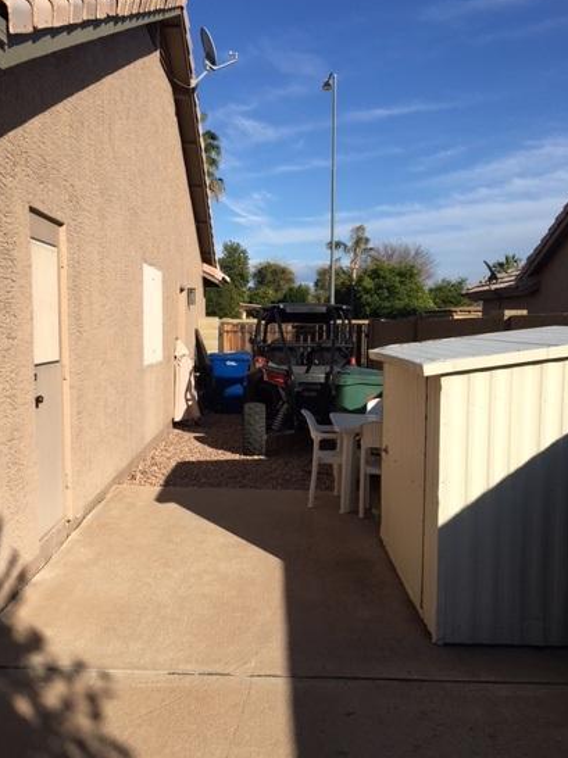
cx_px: 239
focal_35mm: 34
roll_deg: +0.4
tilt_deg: -5.8
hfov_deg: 41.6
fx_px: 744
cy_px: 403
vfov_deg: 53.9
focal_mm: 4.15
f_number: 2.2
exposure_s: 1/1789
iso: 25
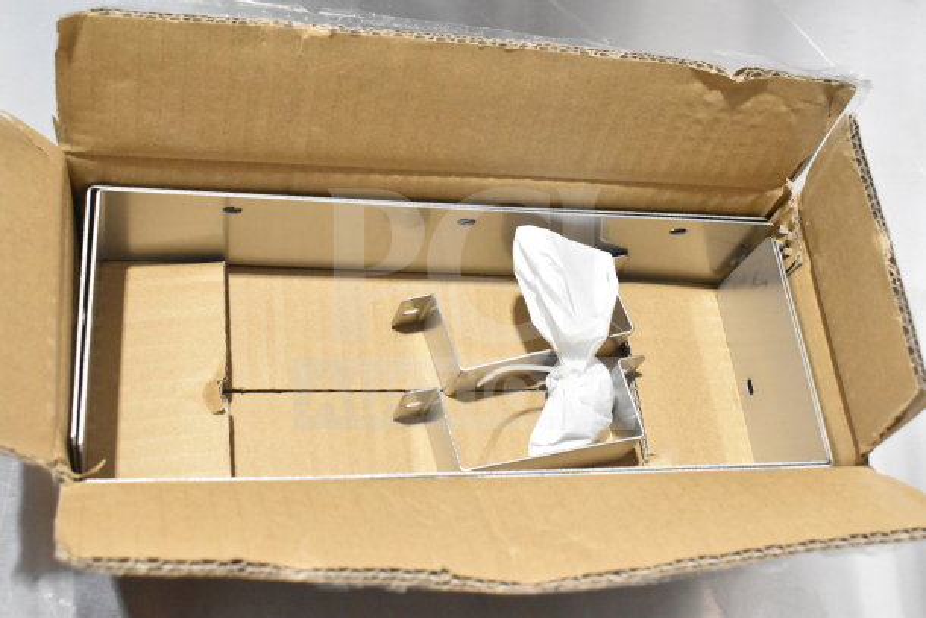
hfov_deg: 42.3
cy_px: 309
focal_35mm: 46
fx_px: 1196
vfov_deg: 29.0
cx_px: 463
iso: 6400
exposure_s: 1/200
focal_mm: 31
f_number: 7.1
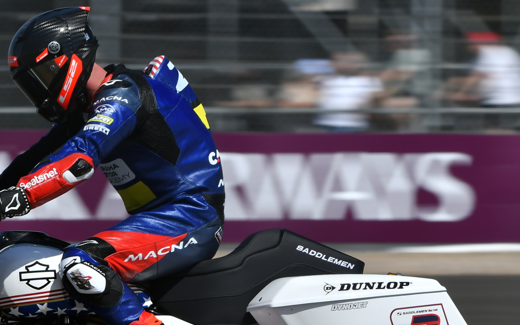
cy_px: 293
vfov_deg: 2.4
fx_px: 7880
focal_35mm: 556
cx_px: 71
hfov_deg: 3.8
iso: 125
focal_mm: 210
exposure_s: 1/200
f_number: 9
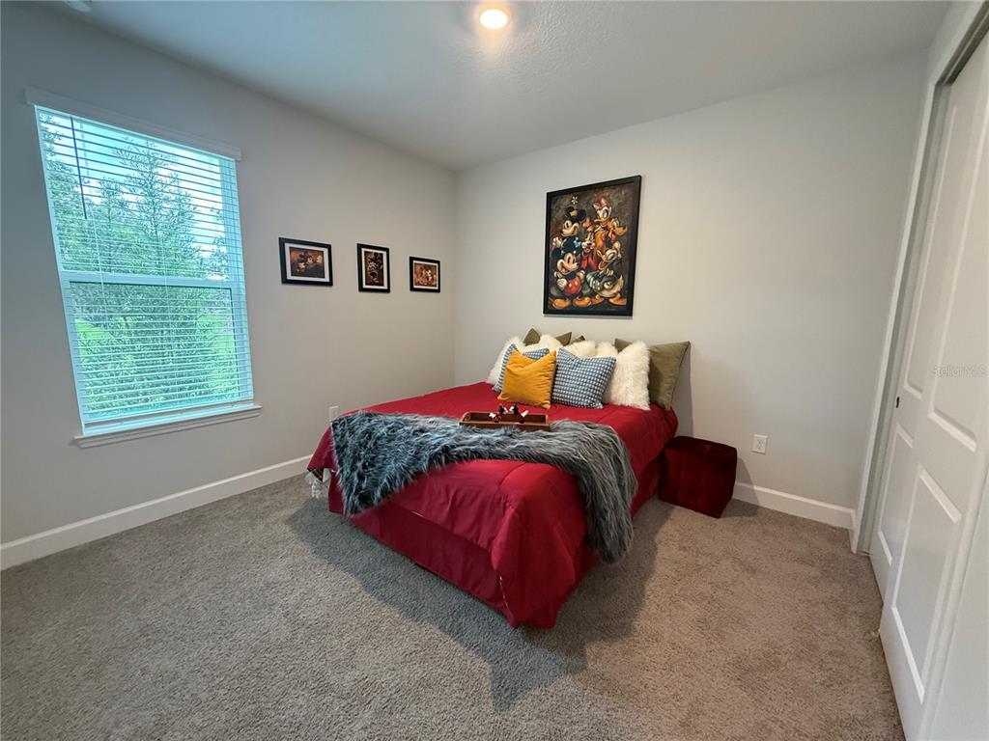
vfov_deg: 85.7
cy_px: 370
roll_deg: -1.2
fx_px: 400
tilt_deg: -8.2
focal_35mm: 14
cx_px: 494
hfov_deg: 102.1
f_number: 2.2
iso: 500
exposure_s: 1/60
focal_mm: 2.22
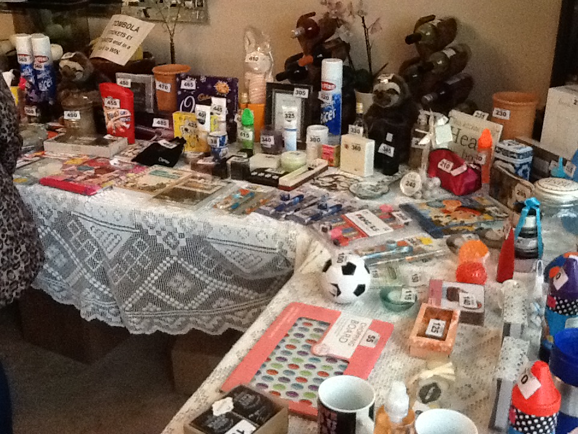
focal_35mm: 44
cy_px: 217
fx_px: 735
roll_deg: +0.7
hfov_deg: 42.9
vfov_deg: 32.9
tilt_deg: -22.8
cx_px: 289
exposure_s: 1/33
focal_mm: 2.03
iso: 400
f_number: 2.4
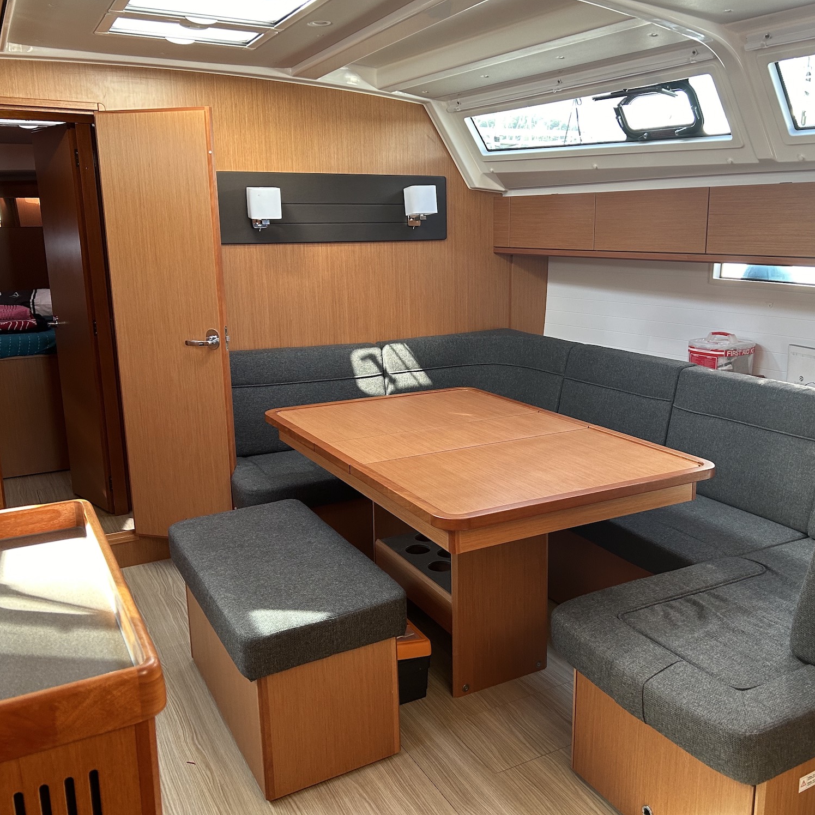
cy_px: 404
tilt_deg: -12.3
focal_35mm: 31
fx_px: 826
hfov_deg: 52.4
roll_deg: +0.4
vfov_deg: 52.5
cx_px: 462
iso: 125
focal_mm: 5.7
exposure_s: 1/101
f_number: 1.5
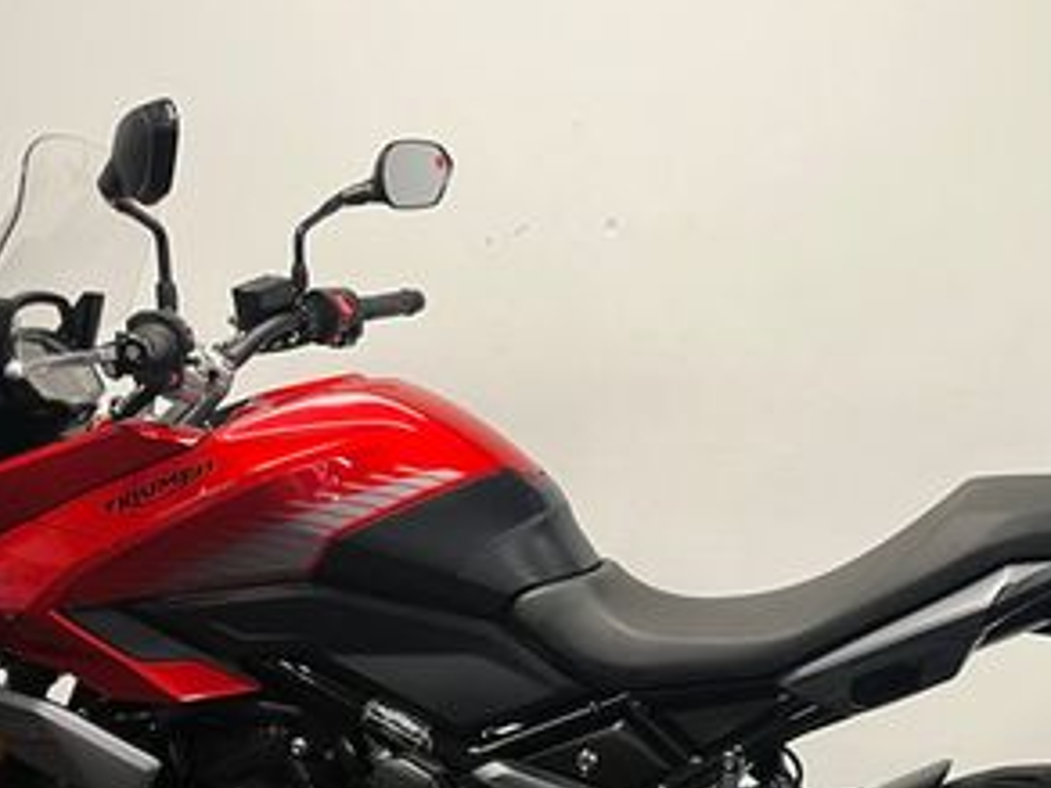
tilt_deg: -6.2
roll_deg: -1.6
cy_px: 673
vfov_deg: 25.1
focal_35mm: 57
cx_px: 745
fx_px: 1731
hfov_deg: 33.3
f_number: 1.6
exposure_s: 1/50
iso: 80
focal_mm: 5.1
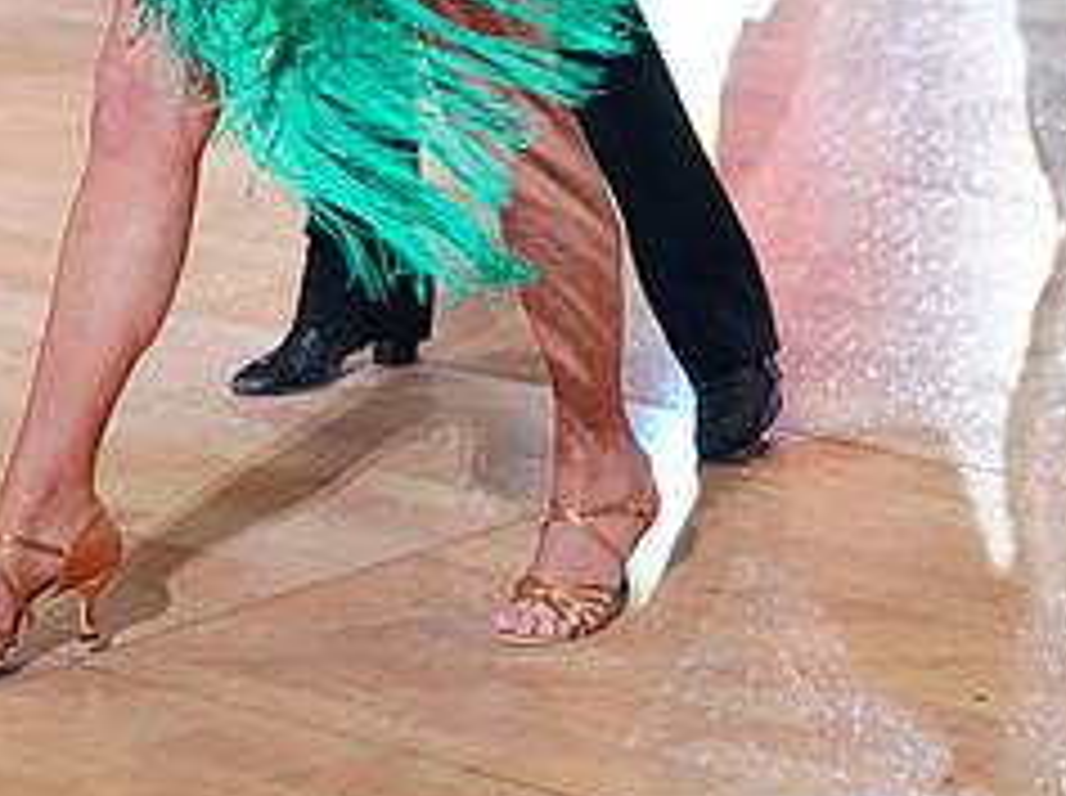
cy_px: -328
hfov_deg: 12.0
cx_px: 281
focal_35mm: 165
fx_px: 5073
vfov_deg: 8.8
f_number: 2.8
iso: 2000
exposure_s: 1/400
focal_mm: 70
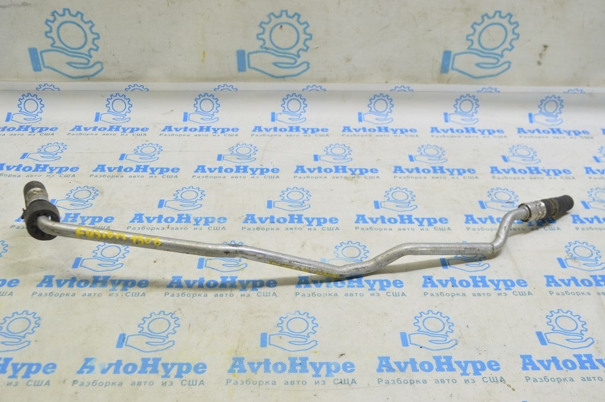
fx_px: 604
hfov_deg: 53.2
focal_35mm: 36
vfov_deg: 36.8
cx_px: 302
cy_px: 201
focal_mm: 24
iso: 400
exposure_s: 1/20
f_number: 5.6
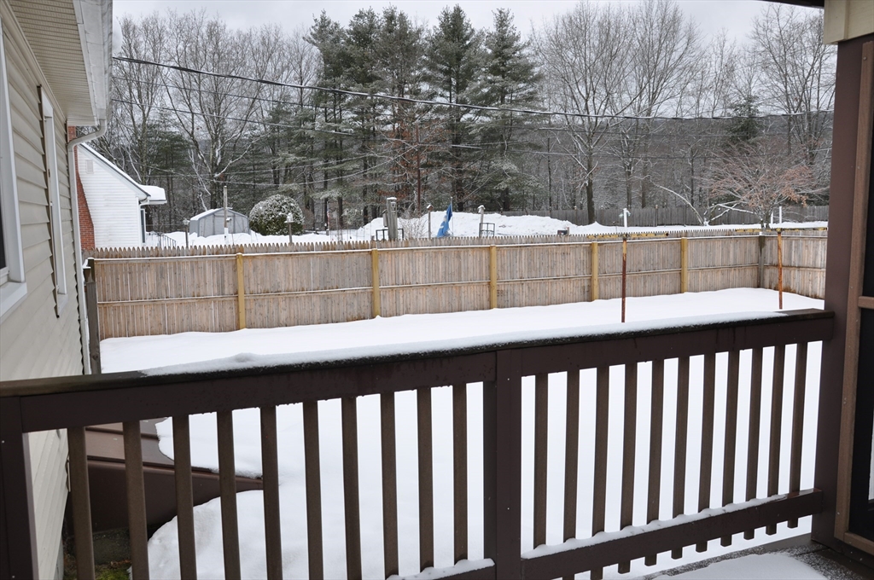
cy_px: 290
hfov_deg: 59.6
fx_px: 764
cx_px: 437
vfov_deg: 41.6
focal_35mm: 32
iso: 200
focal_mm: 21
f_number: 8
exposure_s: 1/250
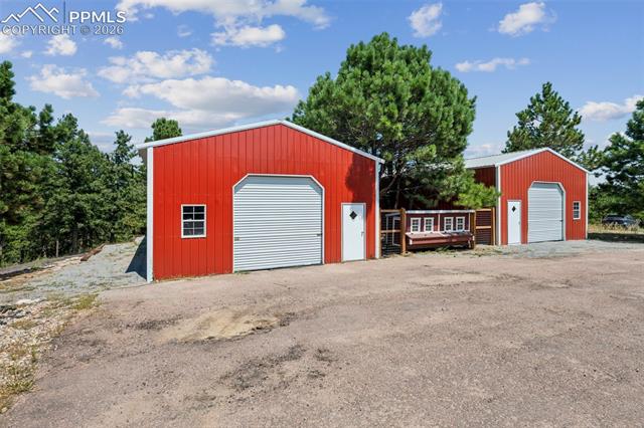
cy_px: 214
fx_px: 322
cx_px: 322
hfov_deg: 90.0
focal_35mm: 18
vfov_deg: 67.3
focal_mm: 18
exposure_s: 1/100
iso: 100
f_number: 11
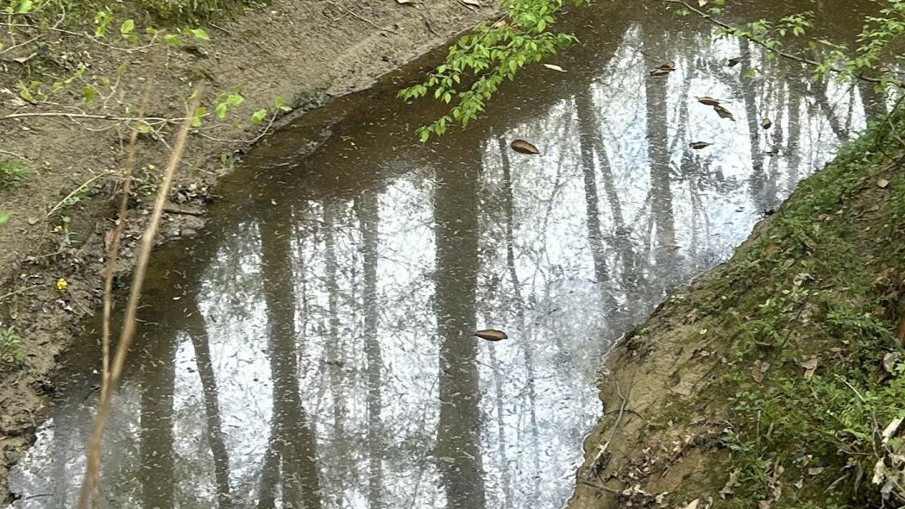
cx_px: 512
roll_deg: -0.7
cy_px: 19
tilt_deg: -19.5
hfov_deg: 26.2
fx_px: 1944
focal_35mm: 81
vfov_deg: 14.7
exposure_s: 1/172
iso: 40
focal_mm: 5.7
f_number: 1.5
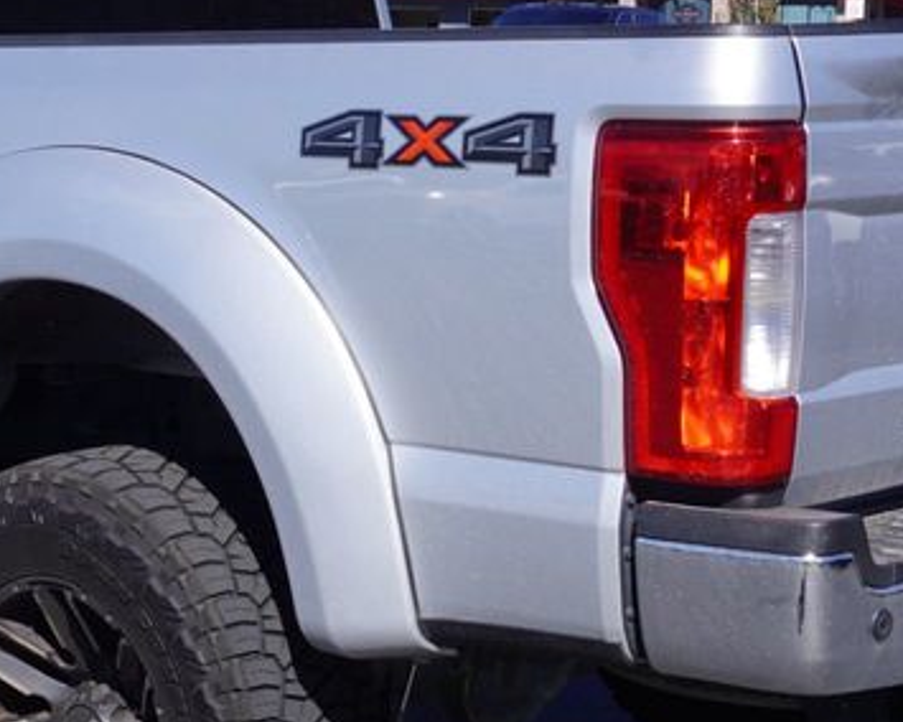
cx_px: 181
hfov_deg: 22.1
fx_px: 2281
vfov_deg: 18.0
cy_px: 397
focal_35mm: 85
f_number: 10
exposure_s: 1/160
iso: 100
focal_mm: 21
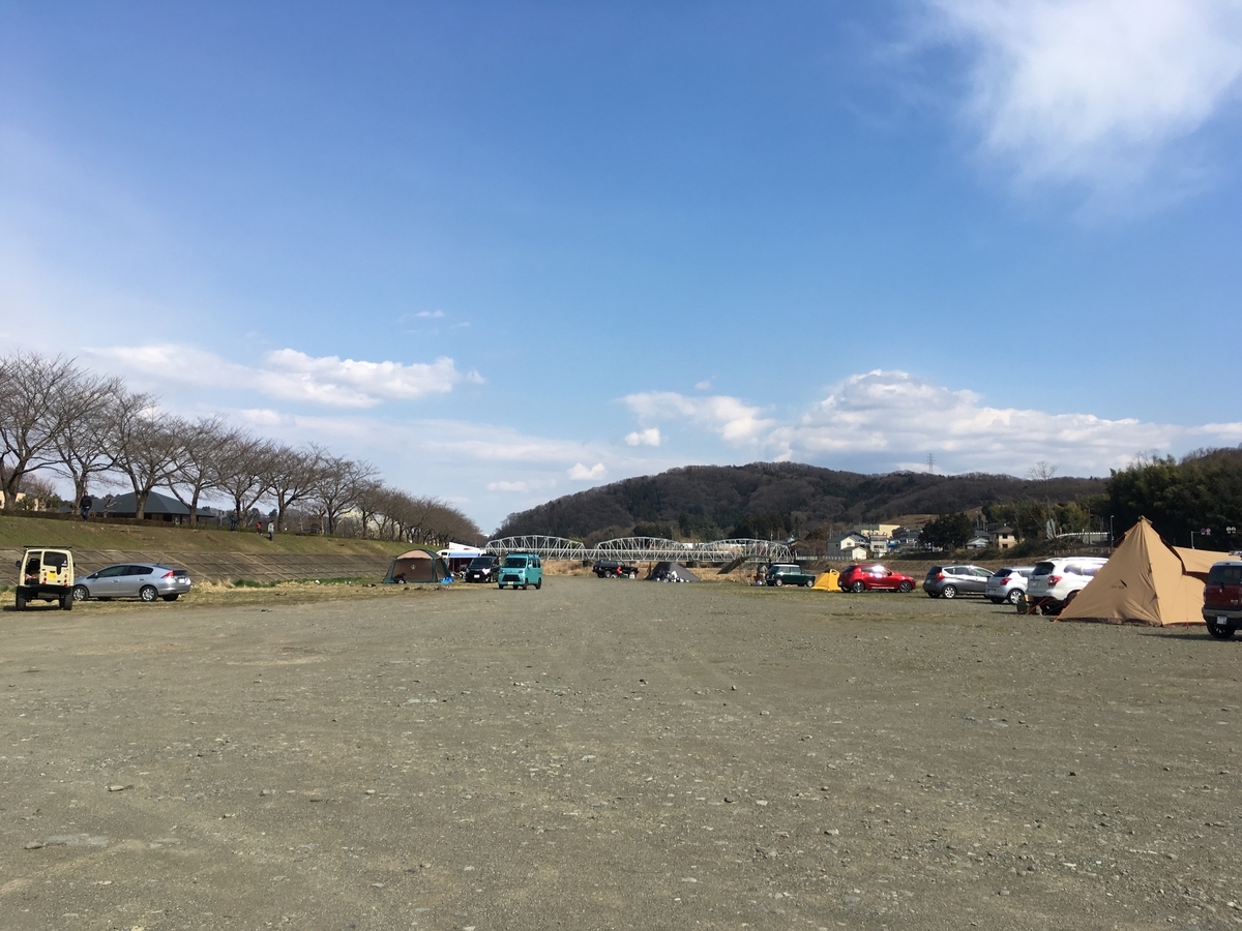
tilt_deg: +3.0
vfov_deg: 48.2
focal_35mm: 29
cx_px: 621
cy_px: 466
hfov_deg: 61.7
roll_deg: -1.1
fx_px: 1041
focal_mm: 4.15
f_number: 2.2
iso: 25
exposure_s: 1/1923
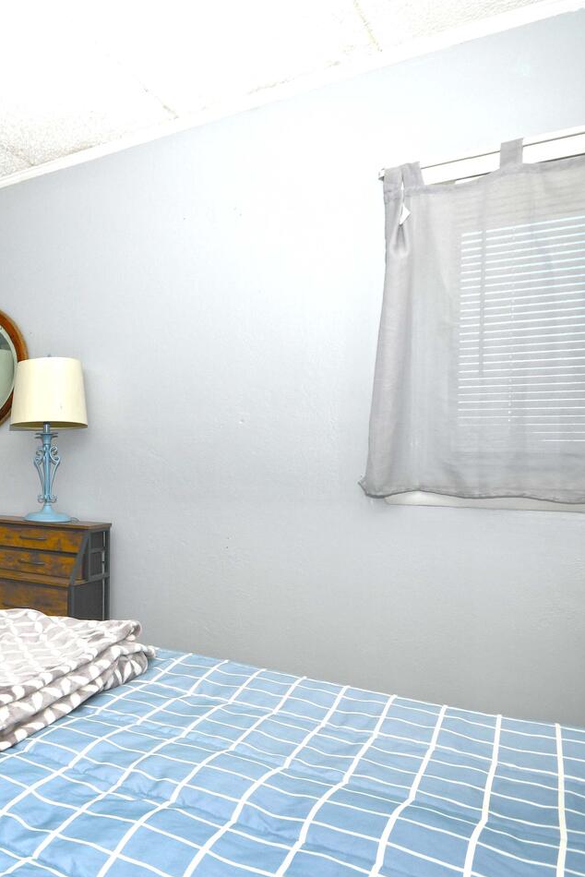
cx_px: -124
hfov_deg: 35.2
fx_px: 706
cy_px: 476
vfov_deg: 63.5
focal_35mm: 29
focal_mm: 11.5
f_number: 7.1
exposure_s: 1/125
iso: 160
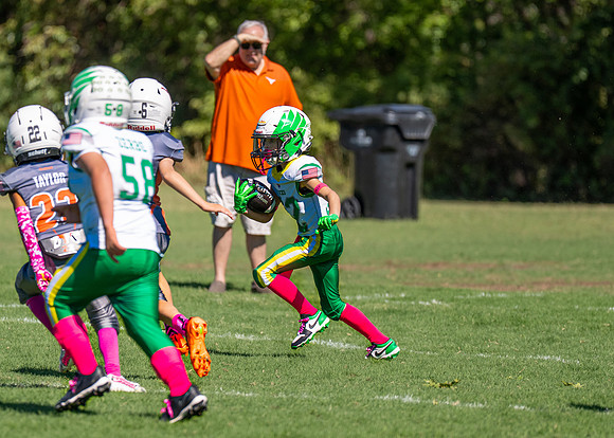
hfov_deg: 4.8
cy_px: 234
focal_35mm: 420
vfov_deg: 3.4
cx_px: 279
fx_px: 7318
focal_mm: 200
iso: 160
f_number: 2.8
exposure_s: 1/3200
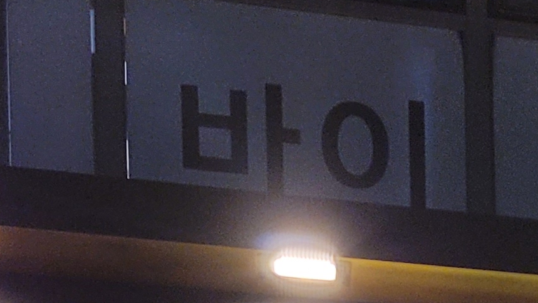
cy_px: 929
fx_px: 1897
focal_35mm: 133
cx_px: 814
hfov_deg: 14.9
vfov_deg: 7.8
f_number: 1.8
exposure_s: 1/120
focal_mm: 5.4
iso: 200
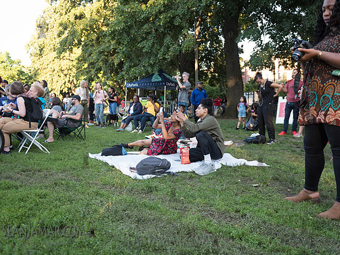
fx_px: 295
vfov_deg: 46.8
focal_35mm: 30
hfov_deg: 59.9
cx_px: 173
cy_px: 125
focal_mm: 27
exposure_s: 1/160
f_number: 2.8
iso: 200
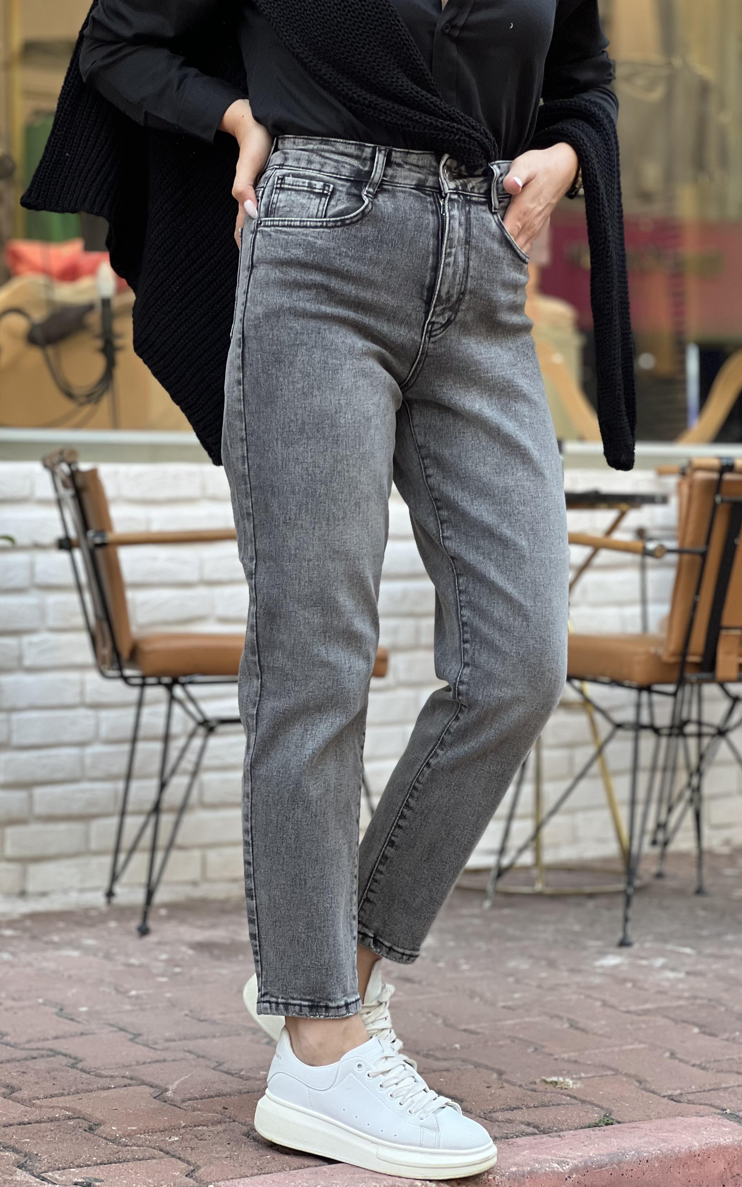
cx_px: 353
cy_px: 593
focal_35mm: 82
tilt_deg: +1.3
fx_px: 2653
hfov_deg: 15.9
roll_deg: +1.0
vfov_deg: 25.2
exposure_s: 1/121
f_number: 2.8
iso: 160
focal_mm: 9
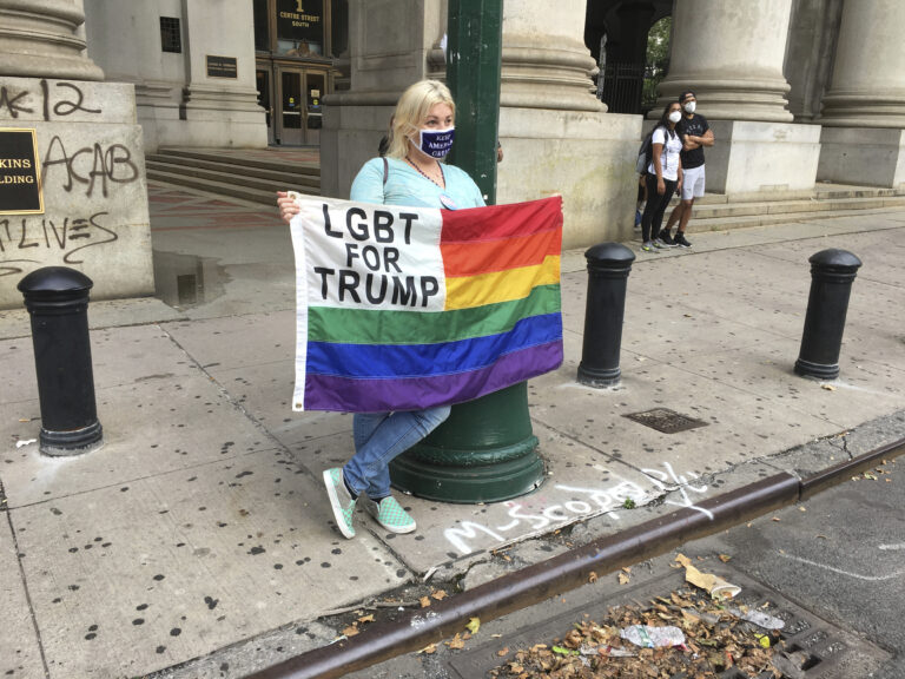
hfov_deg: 61.7
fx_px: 758
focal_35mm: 29
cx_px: 452
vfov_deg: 48.2
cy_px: 340
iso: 25
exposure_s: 1/60
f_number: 2.2
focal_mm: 4.15
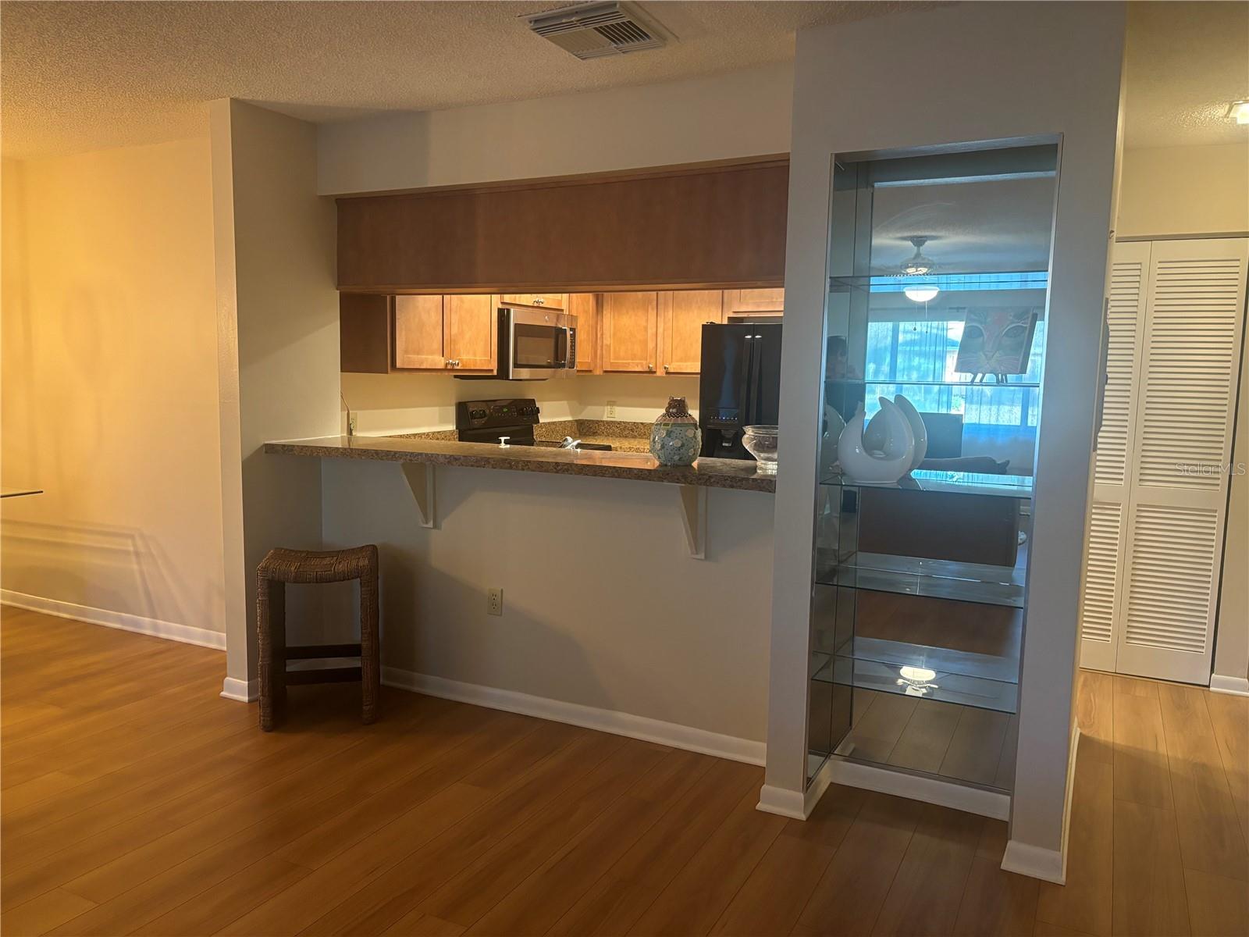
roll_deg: -1.2
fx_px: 938
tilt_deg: -5.8
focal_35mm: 26
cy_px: 468
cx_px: 624
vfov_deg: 53.1
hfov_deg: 67.3
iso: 400
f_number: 1.6
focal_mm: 5.96
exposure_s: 1/60
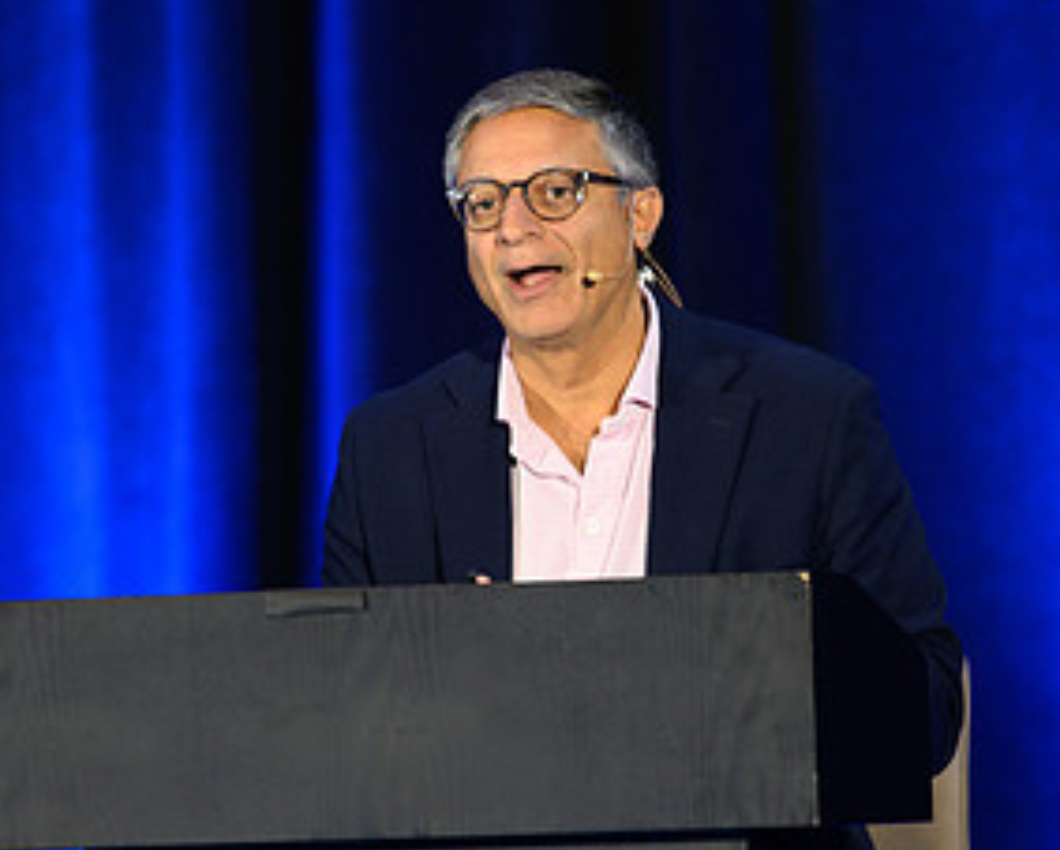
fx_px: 9453
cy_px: 547
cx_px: 558
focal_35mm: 301
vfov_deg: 5.1
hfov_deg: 6.4
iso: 320
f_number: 1.8
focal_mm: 135
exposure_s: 1/60
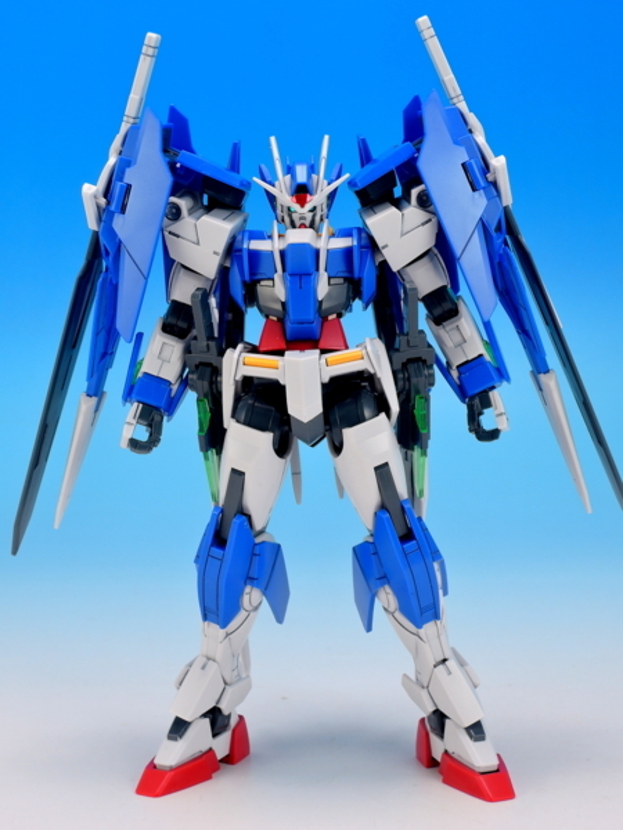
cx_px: 312
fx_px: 1440
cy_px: 415
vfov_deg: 32.2
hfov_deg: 24.4
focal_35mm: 60
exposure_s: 1/1.6
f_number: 5.8
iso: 80
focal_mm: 12.8
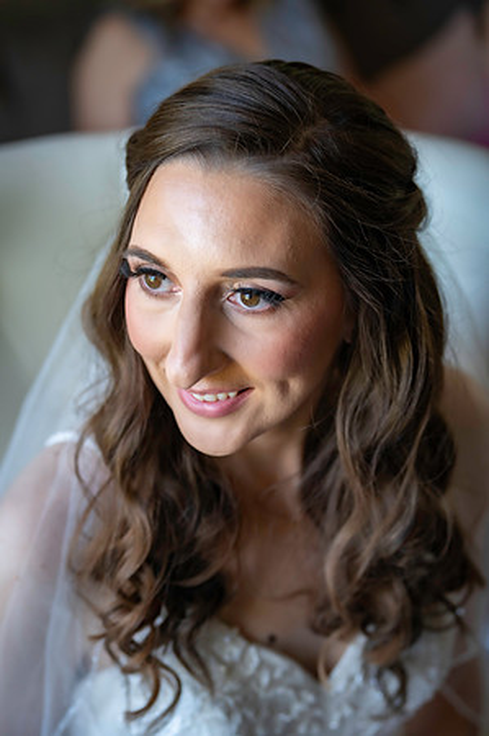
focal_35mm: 70
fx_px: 1429
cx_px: 244
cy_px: 368
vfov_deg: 28.9
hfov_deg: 19.4
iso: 1000
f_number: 3.5
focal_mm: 70
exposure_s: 1/125
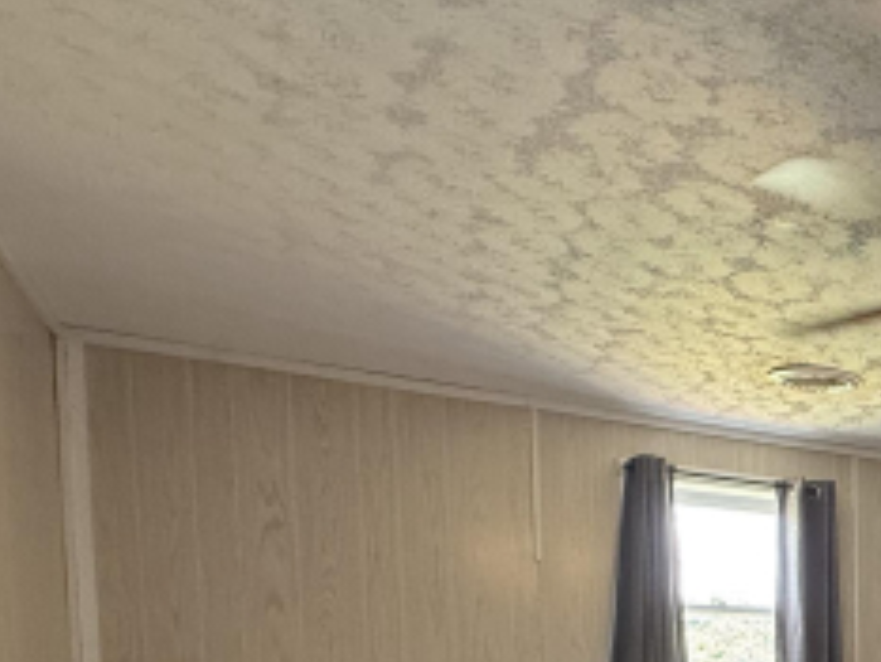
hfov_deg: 34.8
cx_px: 1110
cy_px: 741
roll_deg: -0.3
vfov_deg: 31.6
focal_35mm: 40
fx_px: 1019
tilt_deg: -2.9
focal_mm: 2.22
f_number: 2.2
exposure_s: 1/60
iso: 160
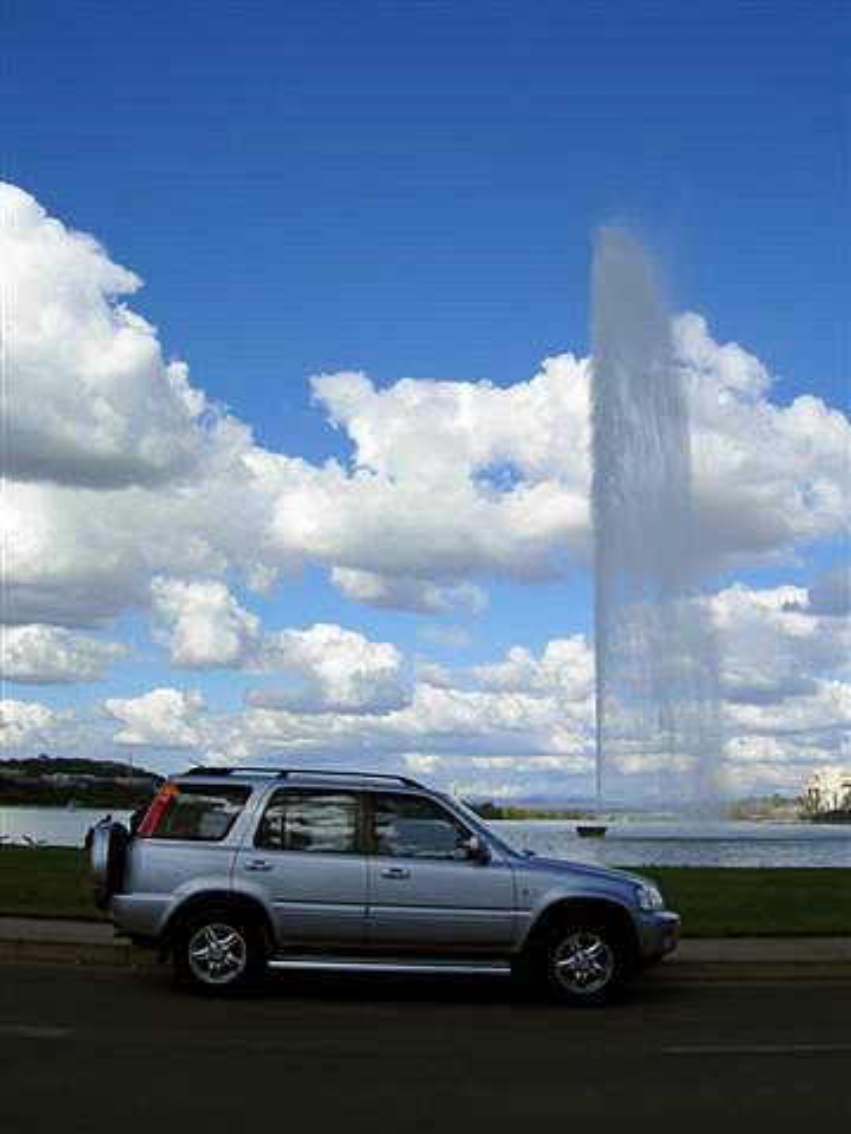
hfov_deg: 39.7
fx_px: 1180
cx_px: 426
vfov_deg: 51.4
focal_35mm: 36
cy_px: 567
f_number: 7.6
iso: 50
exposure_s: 1/418
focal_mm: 7.5
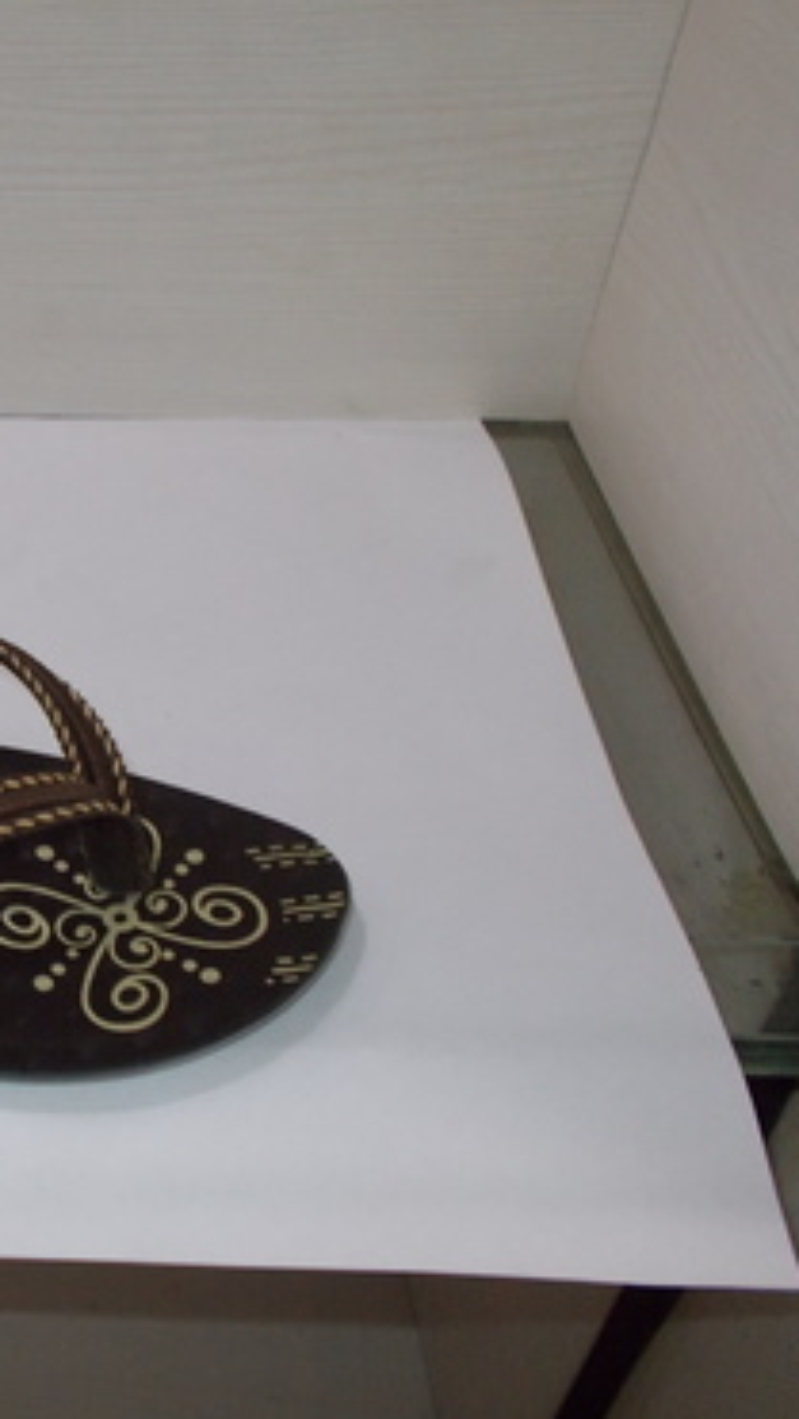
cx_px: -115
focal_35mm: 44
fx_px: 1655
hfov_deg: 24.9
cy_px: 710
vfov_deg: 46.4
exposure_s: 1/25
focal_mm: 5.3
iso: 200
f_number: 3.4
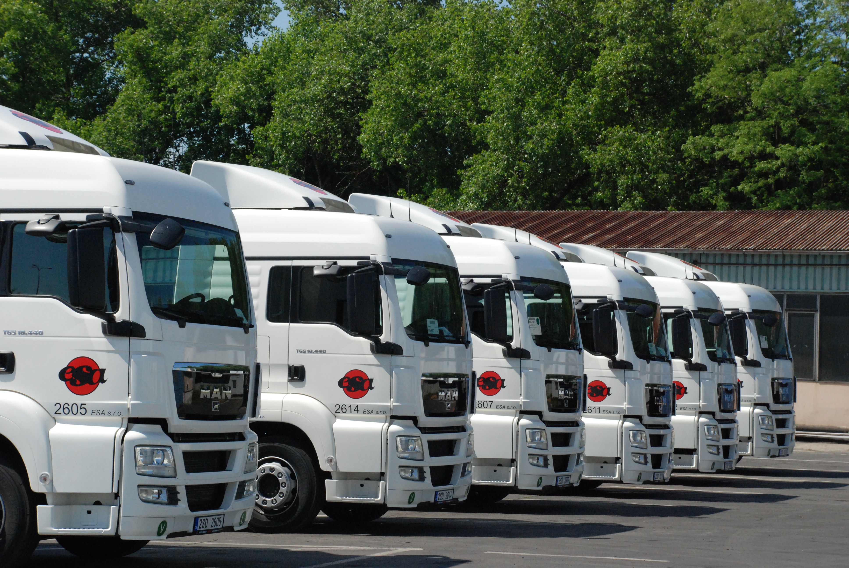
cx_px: 424
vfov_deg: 14.7
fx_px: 2196
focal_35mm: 93
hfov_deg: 21.9
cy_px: 284
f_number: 10
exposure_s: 1/1600
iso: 1000
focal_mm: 62
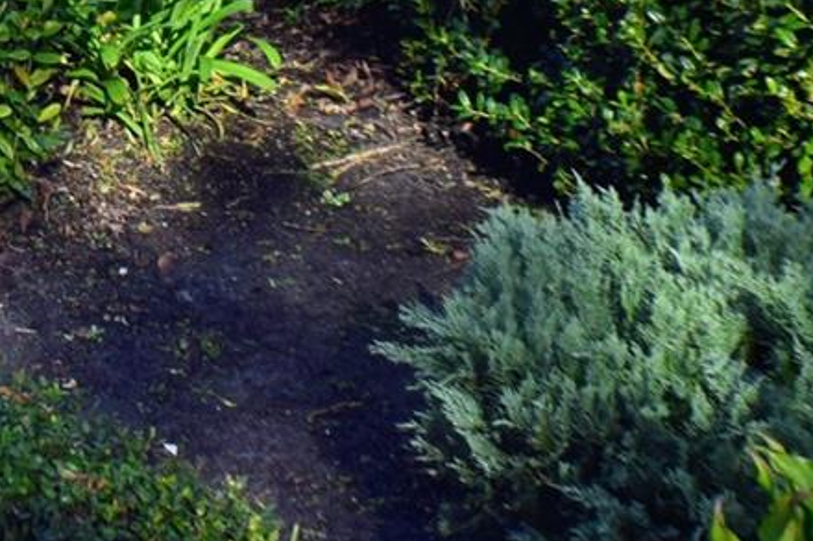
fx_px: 2957
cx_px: -414
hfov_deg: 14.6
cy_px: -319
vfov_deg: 10.1
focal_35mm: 131
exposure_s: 1/400
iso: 400
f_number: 11
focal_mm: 24
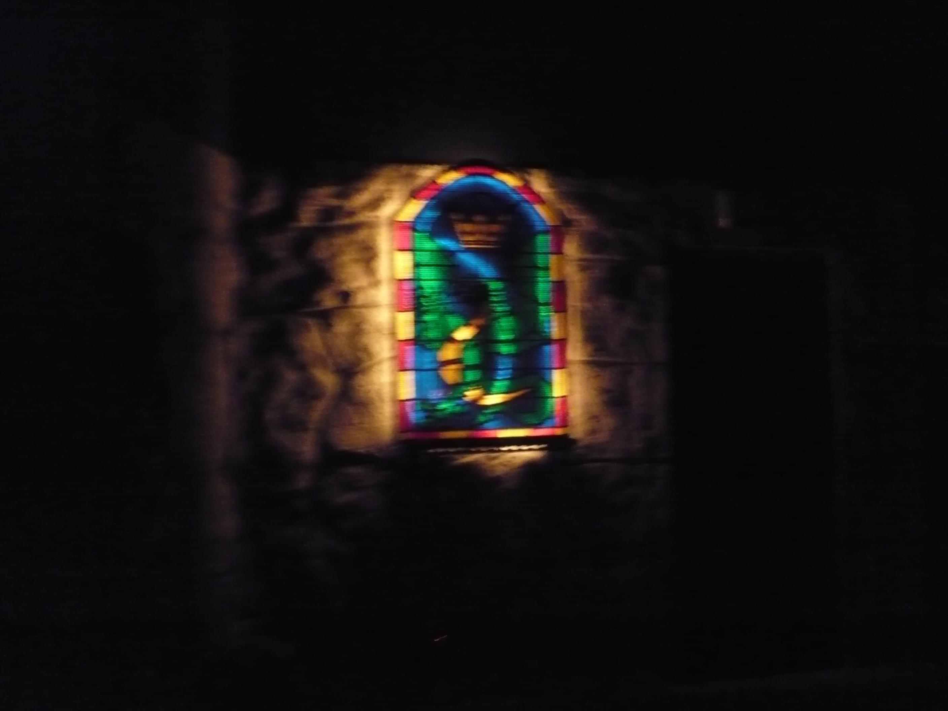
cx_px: 474
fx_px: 959
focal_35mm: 35
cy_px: 356
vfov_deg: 40.7
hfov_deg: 52.6
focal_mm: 5.8
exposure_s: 1/5
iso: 800
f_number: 2.8
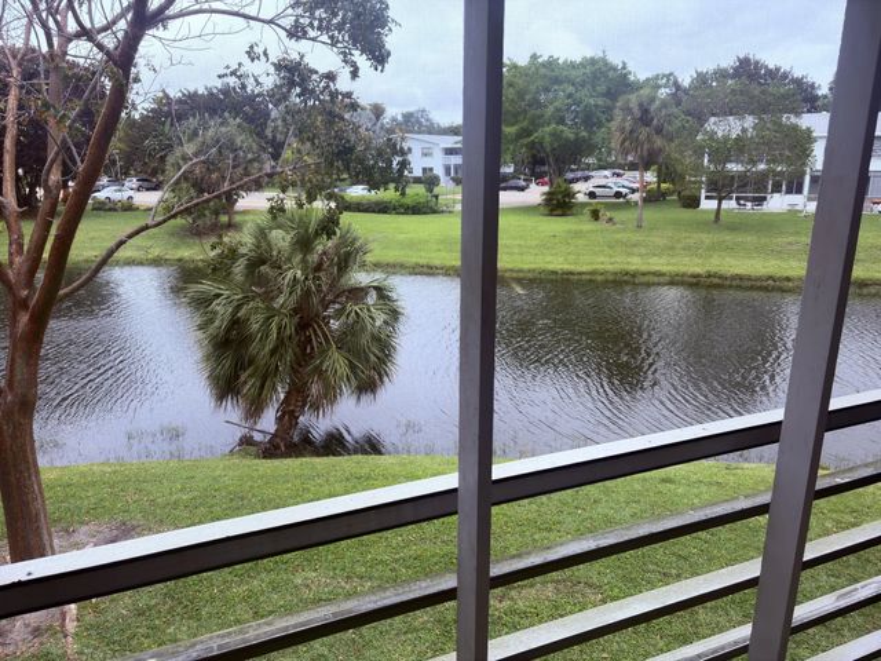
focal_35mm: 26
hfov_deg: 67.3
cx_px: 440
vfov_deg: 53.1
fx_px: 662
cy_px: 330
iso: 32
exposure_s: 1/750
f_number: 1.6
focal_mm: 5.96
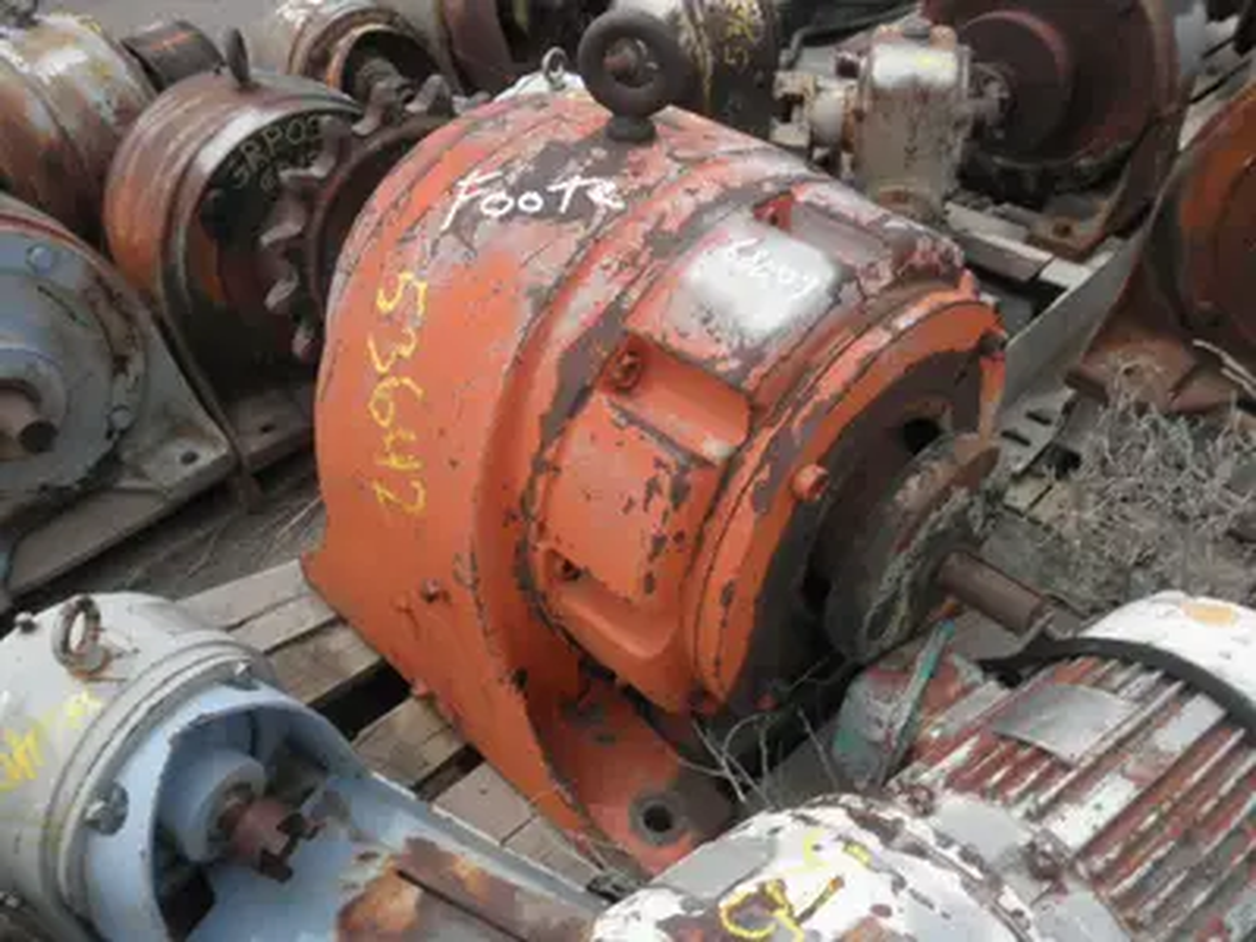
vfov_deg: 49.7
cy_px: 471
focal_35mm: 28
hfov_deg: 63.4
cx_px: 628
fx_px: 1016
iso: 64
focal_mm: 5
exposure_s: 1/100
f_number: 8.5
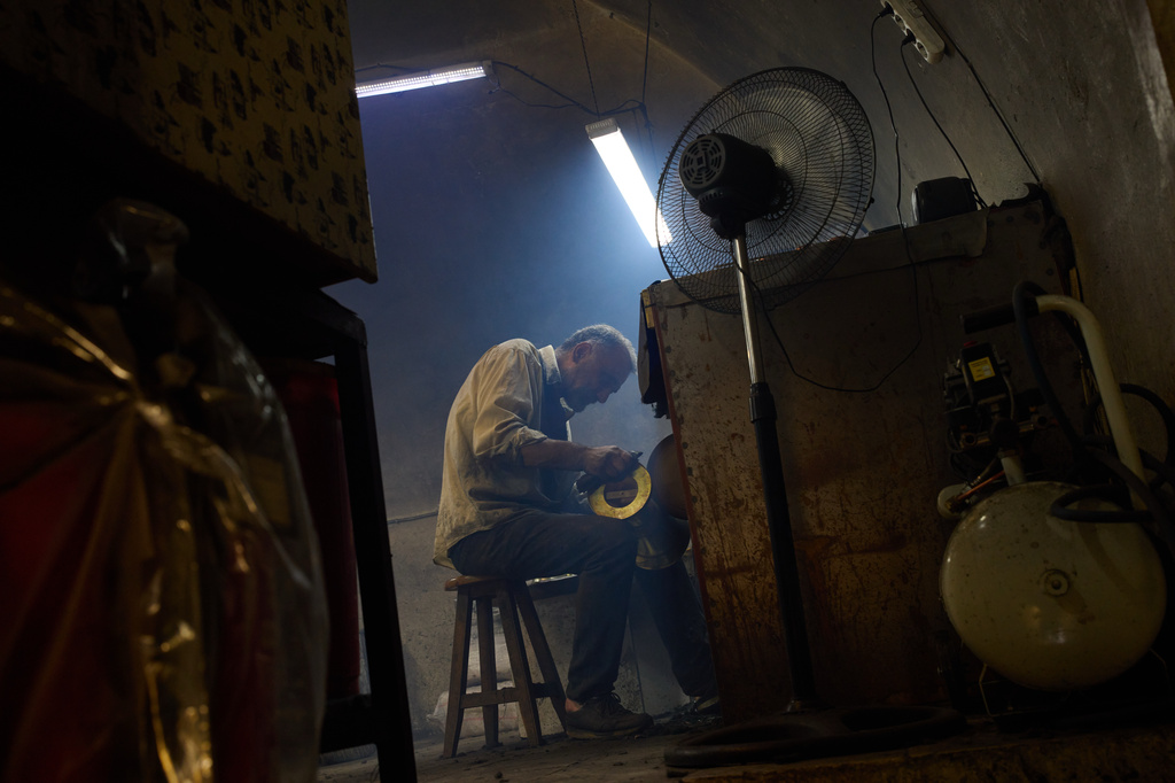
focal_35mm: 35
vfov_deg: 37.8
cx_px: 588
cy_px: 392
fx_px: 1142
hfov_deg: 54.4
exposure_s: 1/100
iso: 1000
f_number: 5.6
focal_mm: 35
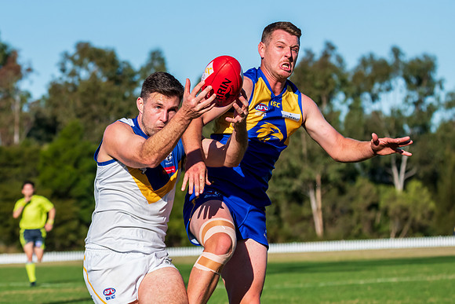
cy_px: 75
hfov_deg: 9.1
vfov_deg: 6.1
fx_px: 2851
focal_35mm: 226
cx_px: 172
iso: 800
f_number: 8
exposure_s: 1/3200
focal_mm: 150
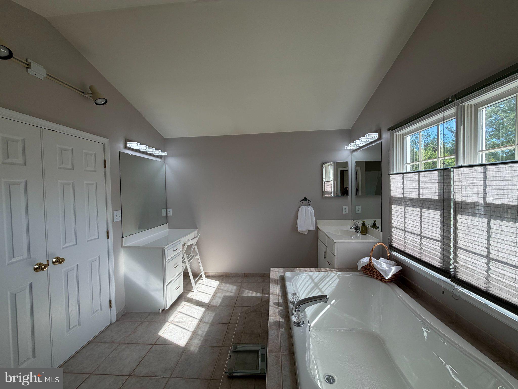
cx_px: 259
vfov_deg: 85.7
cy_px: 194
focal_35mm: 14
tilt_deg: -1.3
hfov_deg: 102.1
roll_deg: +1.5
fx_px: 209
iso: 40
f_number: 2.2
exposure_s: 1/193
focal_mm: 2.22
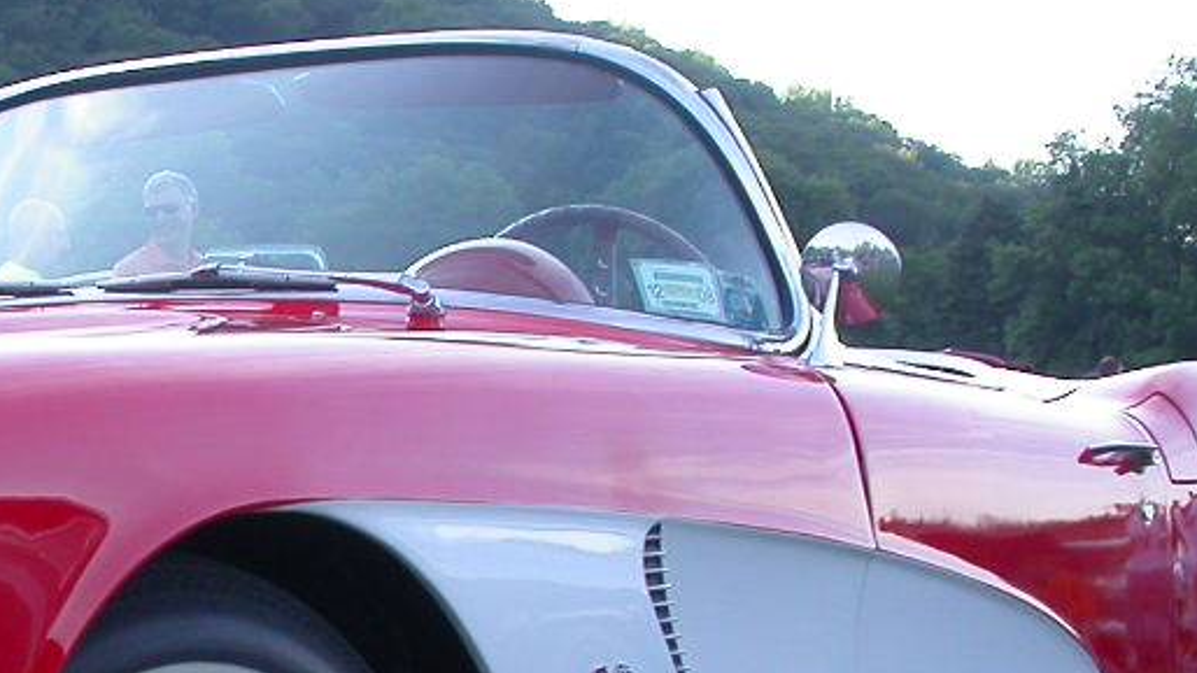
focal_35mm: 103
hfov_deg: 20.0
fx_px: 3269
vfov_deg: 11.6
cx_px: -63
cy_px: 654
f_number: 4.7
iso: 100
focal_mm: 7.85
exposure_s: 1/128
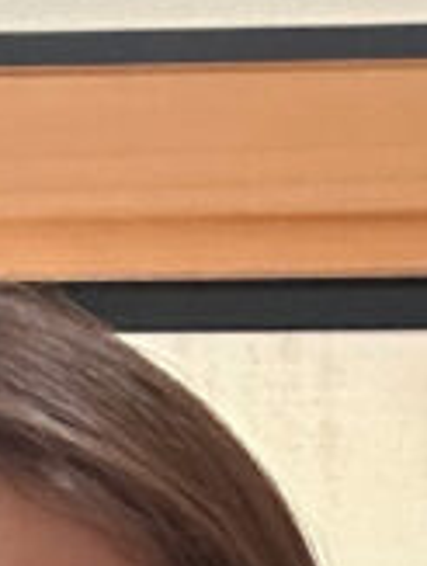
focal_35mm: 188
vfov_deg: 9.7
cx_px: 514
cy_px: 1142
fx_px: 3080
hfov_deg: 7.9
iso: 160
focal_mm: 2.69
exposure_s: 1/60
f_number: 1.9
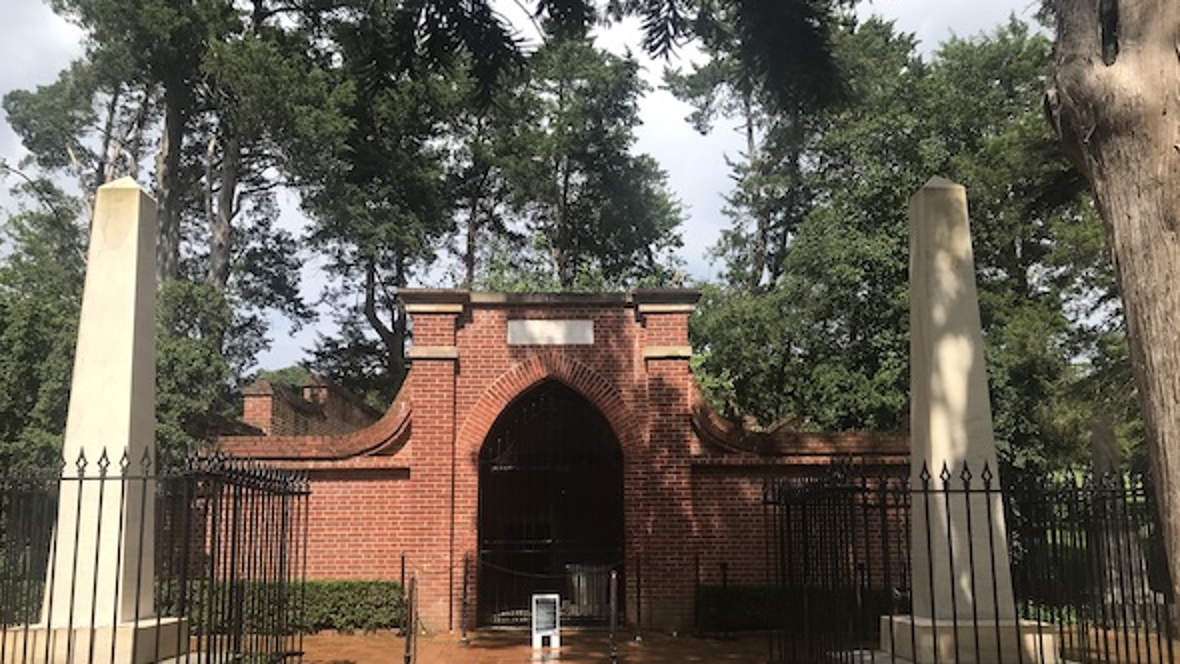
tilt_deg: +8.1
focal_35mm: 31
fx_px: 970
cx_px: 590
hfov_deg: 62.6
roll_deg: +1.0
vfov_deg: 37.6
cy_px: 410
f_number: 1.8
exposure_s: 1/1429
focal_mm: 3.99
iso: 20
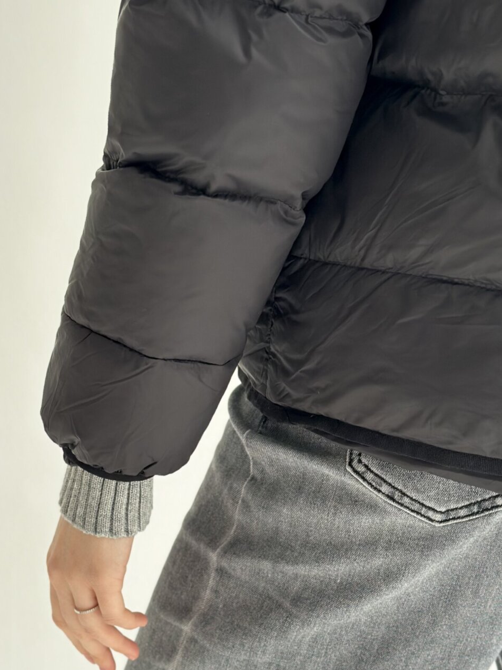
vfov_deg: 33.2
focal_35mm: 58
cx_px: 249
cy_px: 388
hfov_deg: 25.2
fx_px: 1122
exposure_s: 1/87
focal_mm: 6.86
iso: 125
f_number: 1.78
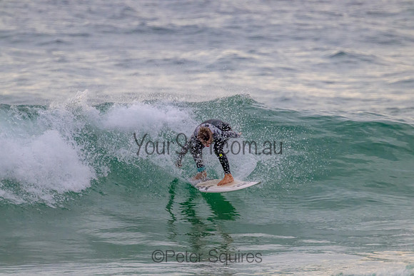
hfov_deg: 2.6
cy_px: 138
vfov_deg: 1.7
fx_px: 9202
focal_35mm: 800
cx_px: 207
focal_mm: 800
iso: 7200
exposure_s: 1/2000
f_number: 11
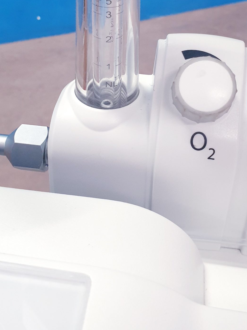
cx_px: 117
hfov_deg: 30.3
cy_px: 74
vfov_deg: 38.4
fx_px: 457
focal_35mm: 48
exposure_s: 1/50
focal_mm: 4.3
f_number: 2.4
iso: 320
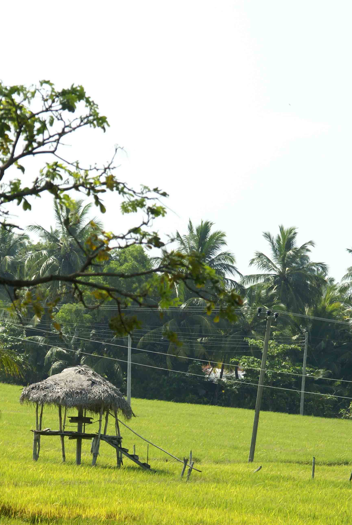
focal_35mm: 179
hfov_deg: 7.7
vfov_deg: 11.4
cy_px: 387
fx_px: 2617
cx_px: 95
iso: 100
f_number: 10
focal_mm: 80
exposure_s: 1/160
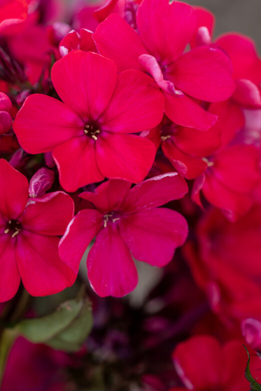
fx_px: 1522
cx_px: 99
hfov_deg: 9.8
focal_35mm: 140
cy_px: 139
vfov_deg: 14.6
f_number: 8
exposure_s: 1/200
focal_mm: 105
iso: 250
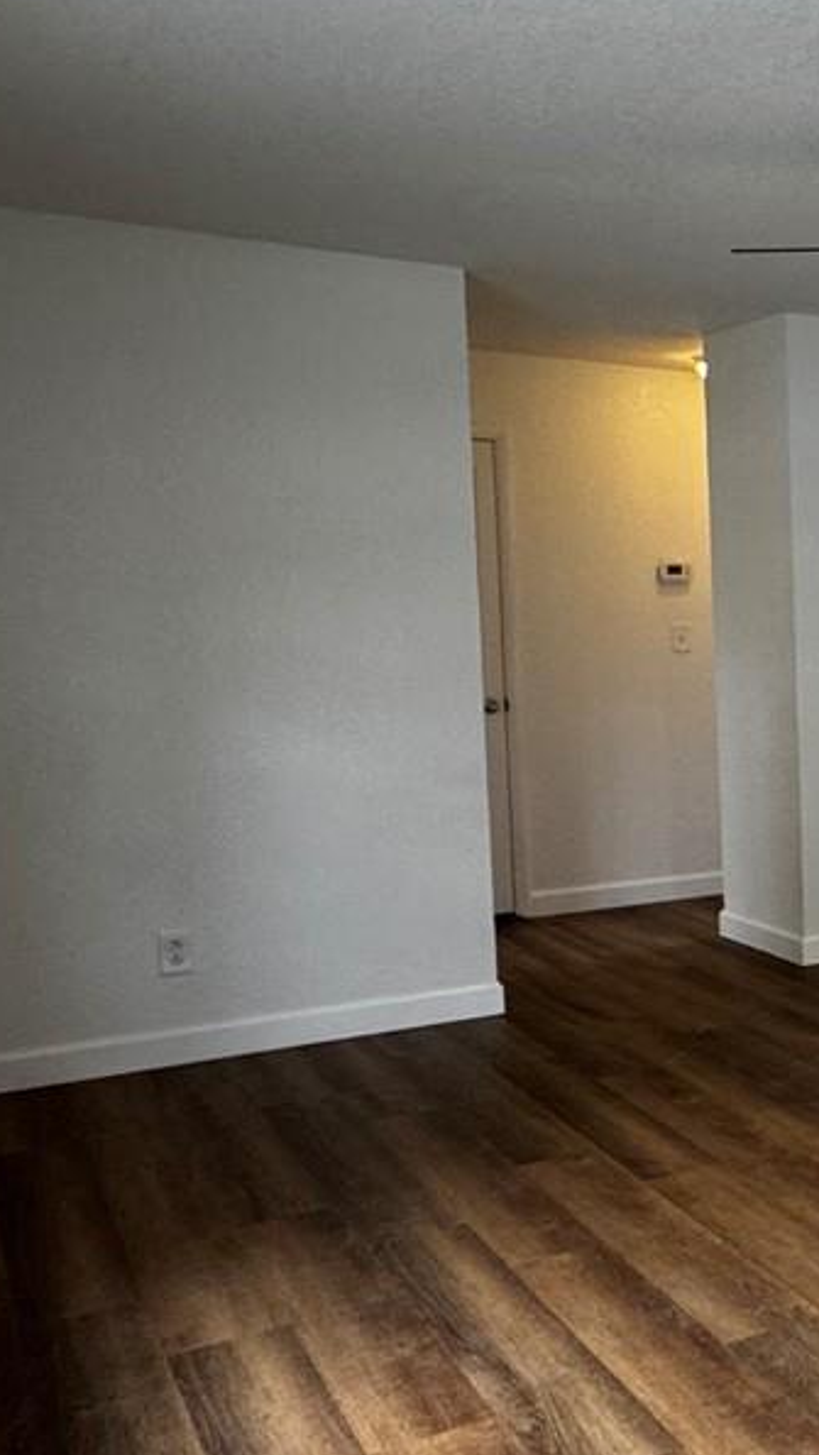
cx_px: 1259
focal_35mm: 41
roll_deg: -0.6
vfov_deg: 49.4
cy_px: 770
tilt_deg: -6.3
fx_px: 1582
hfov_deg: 23.0
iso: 160
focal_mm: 2.22
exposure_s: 1/120
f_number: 2.2
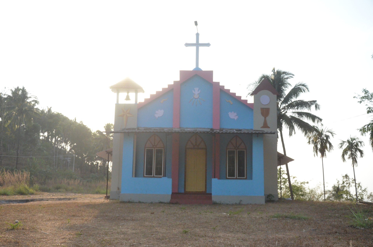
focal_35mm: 38
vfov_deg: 35.3
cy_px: 124
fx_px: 388
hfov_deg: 51.4
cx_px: 186
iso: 3200
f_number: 5.6
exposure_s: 1/8000
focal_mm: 25
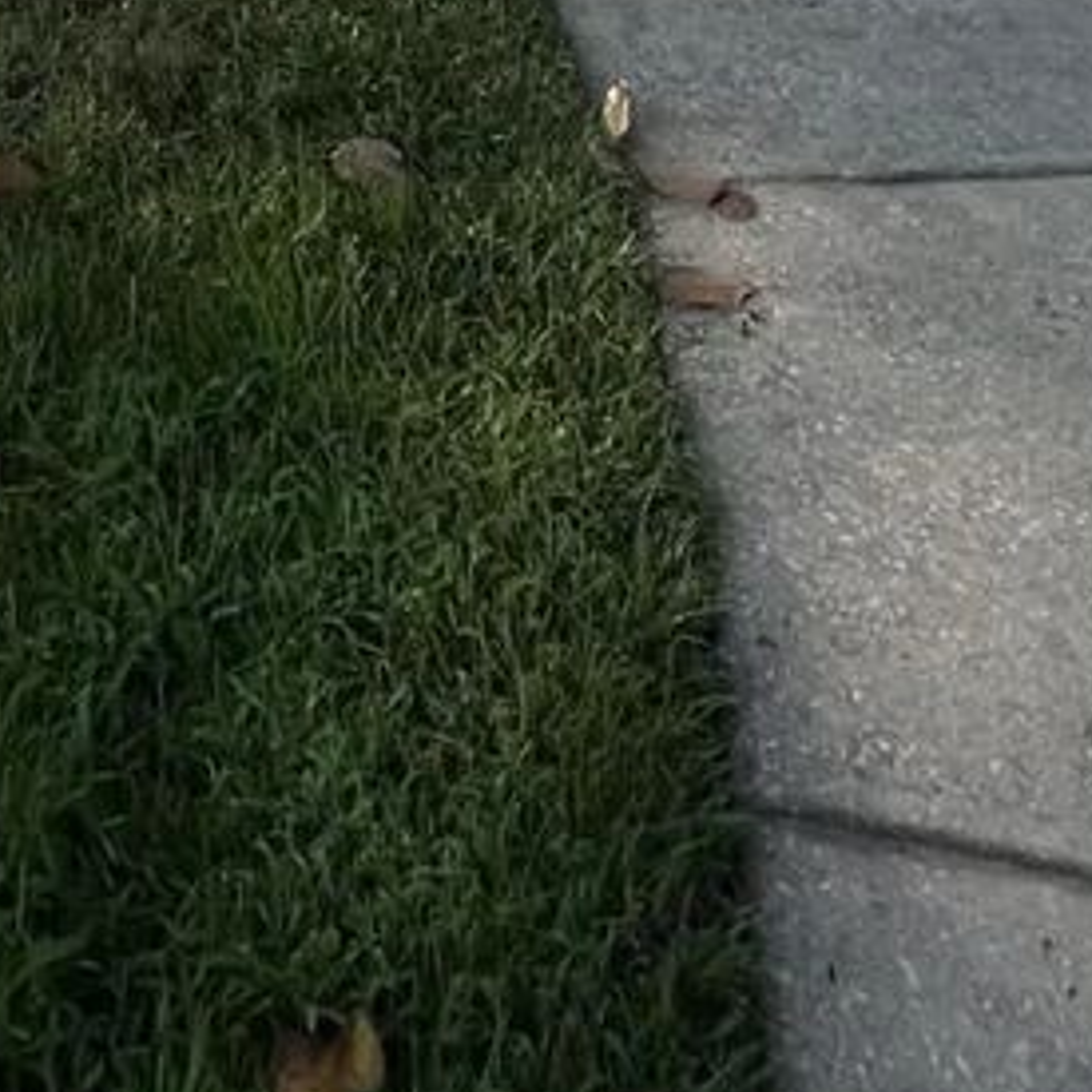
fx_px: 2034
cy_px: -1221
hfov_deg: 27.8
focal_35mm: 57
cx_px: -60
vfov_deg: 17.7
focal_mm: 1.57
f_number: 1.8
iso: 32
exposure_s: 1/2016
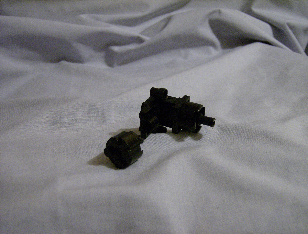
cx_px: 154
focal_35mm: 38
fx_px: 340
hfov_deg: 48.8
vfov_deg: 38.0
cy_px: 117
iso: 200
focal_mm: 6.4
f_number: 2.9
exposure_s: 1/11.9
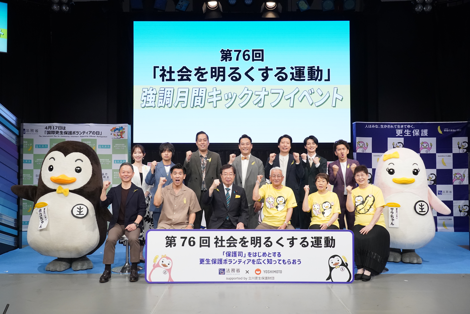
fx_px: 379
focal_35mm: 29
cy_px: 157
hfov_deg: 63.7
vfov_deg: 45.0
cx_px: 235
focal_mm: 29
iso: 5000
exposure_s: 1/160
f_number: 8
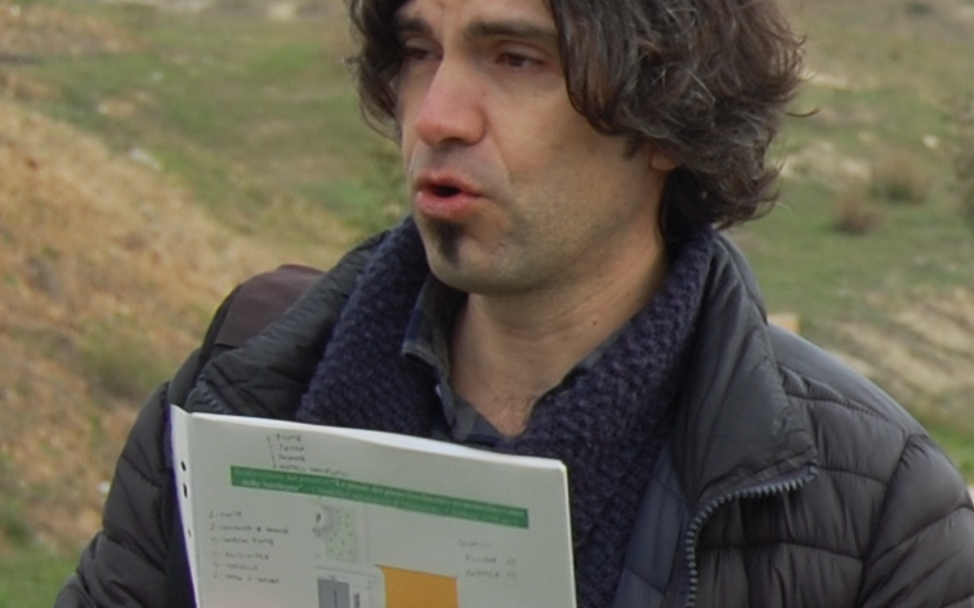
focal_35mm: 231
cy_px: 505
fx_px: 6130
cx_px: 1694
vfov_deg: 5.7
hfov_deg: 8.7
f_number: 7.1
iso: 200
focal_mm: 38
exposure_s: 1/200
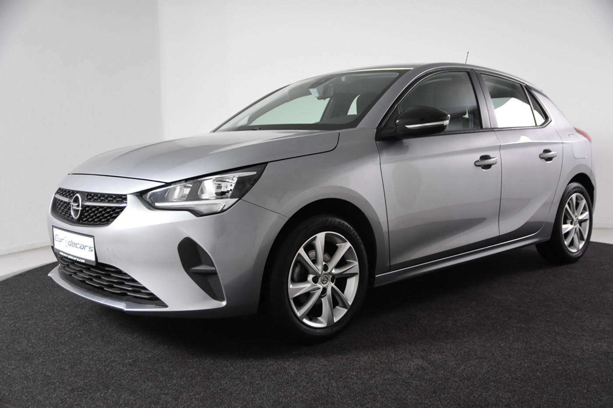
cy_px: 204
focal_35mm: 36
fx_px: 613
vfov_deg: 36.9
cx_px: 306
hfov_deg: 53.1
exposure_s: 1/100
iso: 1600
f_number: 3.2
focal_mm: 24
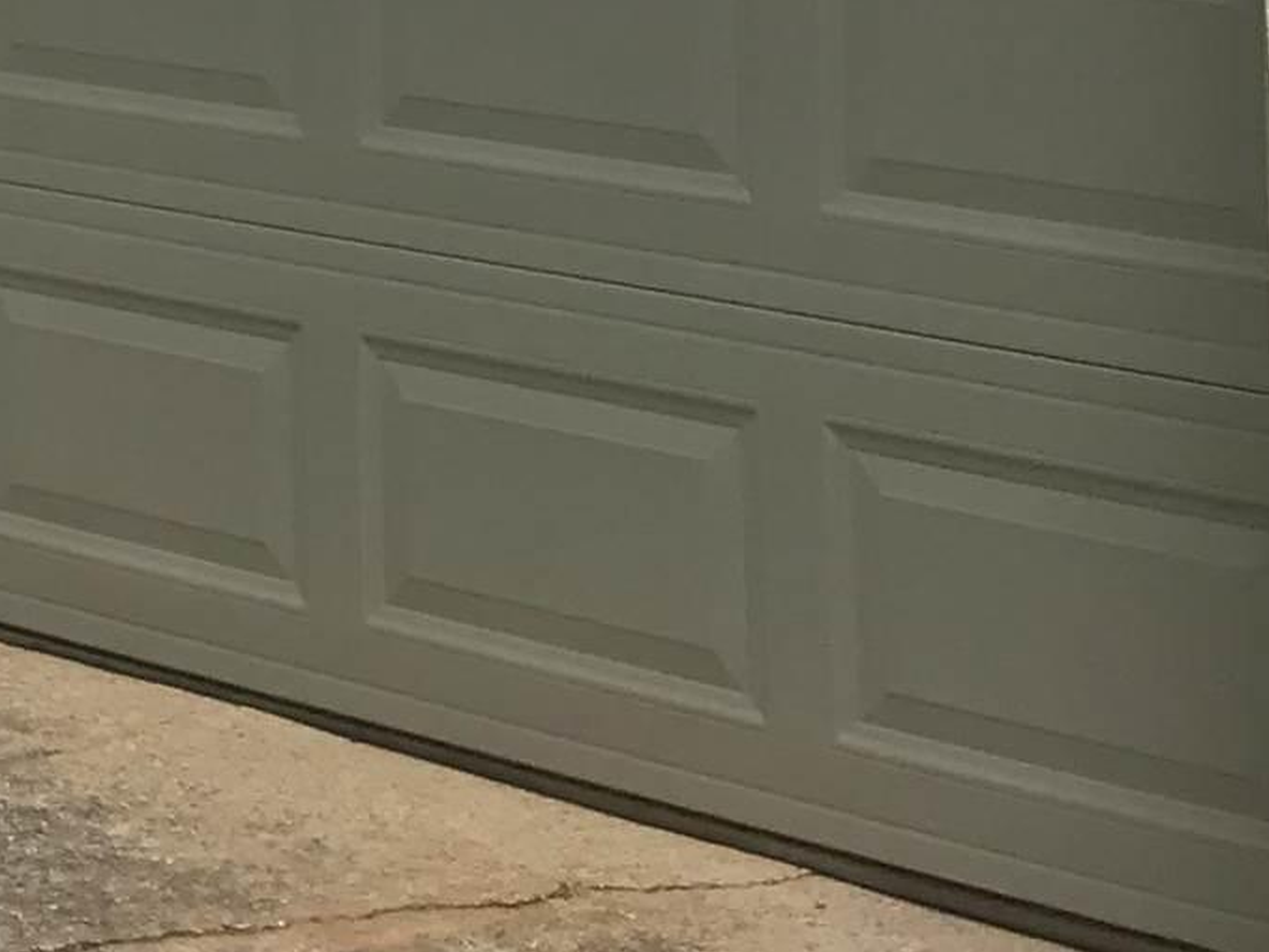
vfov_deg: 10.6
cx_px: -1190
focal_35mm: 127
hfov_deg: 13.5
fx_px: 4657
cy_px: -1025
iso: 20
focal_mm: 3.99
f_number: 1.8
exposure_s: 1/1429
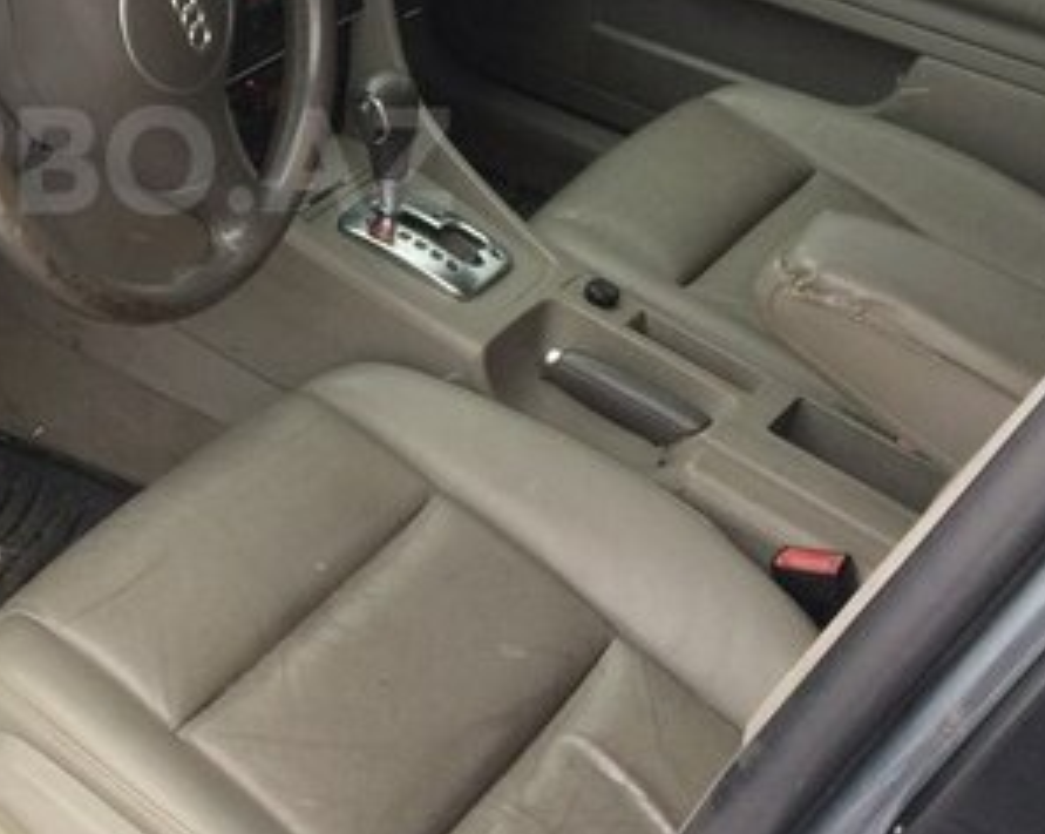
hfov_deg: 28.8
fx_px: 1947
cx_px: 91
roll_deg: -2.7
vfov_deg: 23.8
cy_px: 160
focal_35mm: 63
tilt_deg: -29.3
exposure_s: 1/100
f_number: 2.2
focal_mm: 4.15
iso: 64
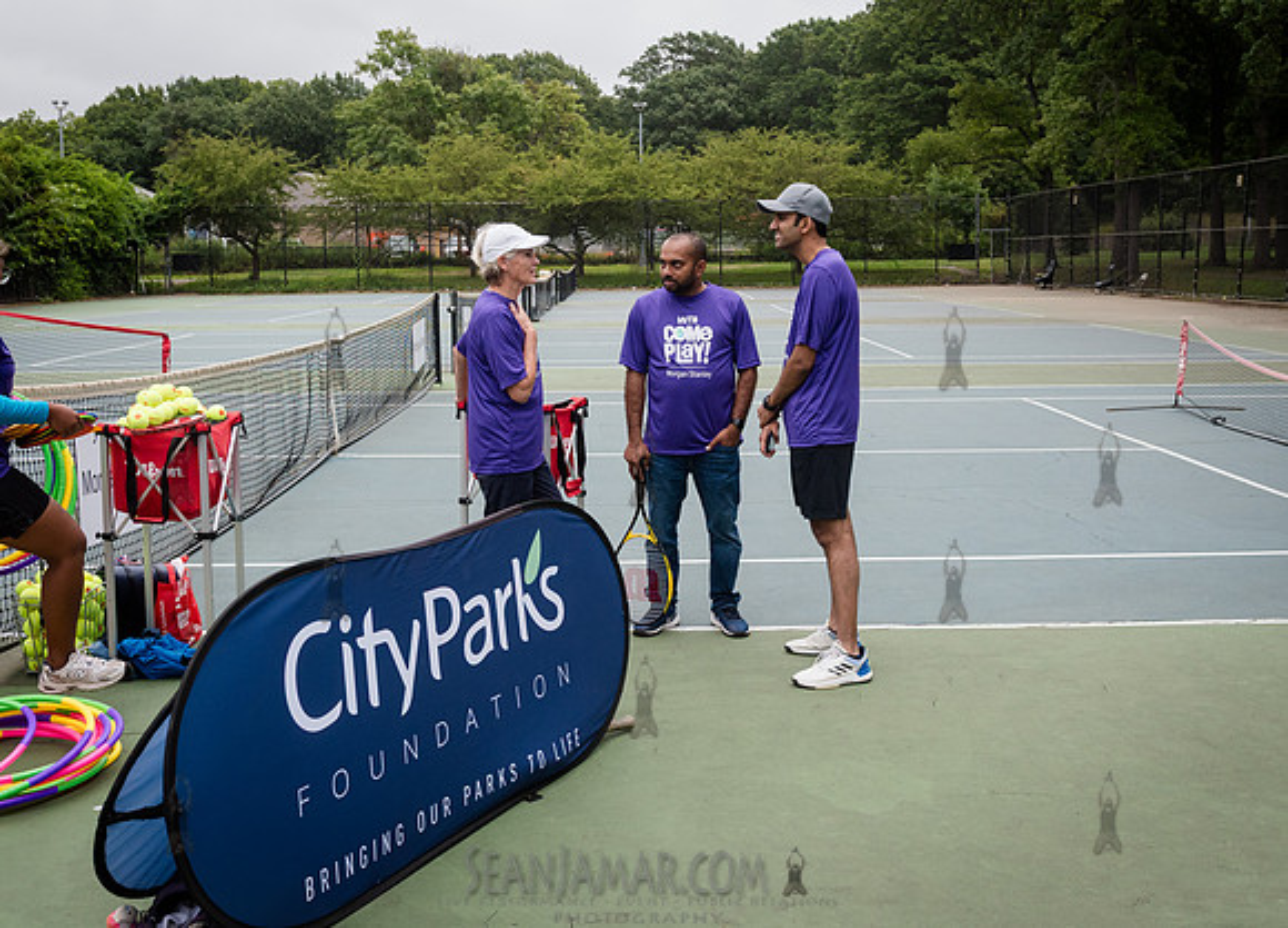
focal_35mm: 41
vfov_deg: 34.2
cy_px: 365
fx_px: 1501
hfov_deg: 46.4
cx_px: 670
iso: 1000
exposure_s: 1/800
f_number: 5
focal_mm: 32
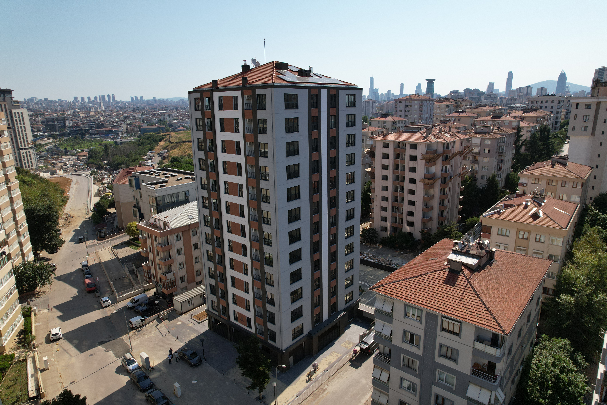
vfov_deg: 57.2
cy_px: 202
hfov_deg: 78.6
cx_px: 304
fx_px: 371
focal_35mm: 22
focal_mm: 8.38
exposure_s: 1/320
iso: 100
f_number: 2.8
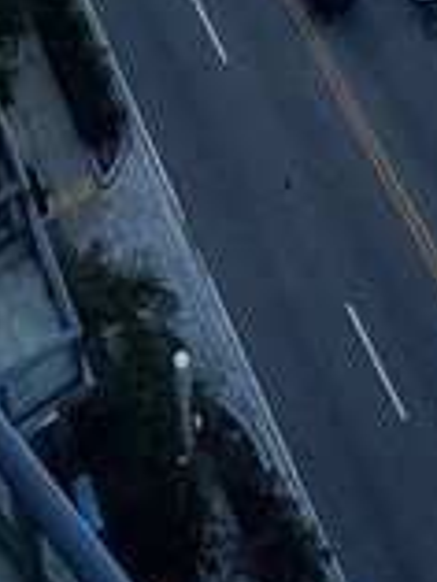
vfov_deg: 11.7
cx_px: 256
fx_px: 1597
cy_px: -1127
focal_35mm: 95
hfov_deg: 15.6
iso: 40
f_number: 2.2
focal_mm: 2.22
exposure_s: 1/1110
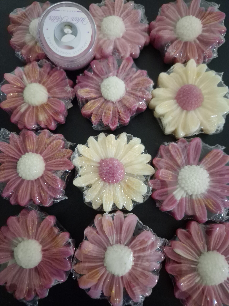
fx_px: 203
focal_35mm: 23
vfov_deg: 73.9
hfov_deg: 58.9
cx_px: 114
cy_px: 153
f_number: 1.8
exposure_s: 1/25
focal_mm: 5.4
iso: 640
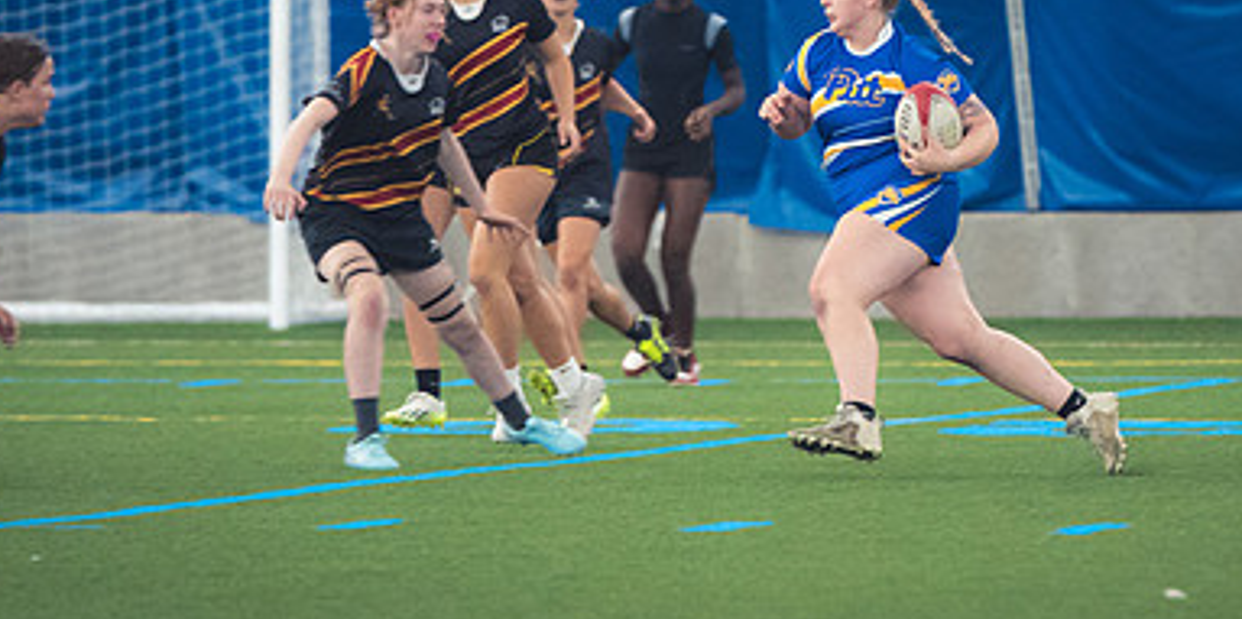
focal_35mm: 514
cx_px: 794
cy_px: 213
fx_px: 16486
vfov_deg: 2.2
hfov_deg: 4.3
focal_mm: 200
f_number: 2.8
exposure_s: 1/320
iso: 4000
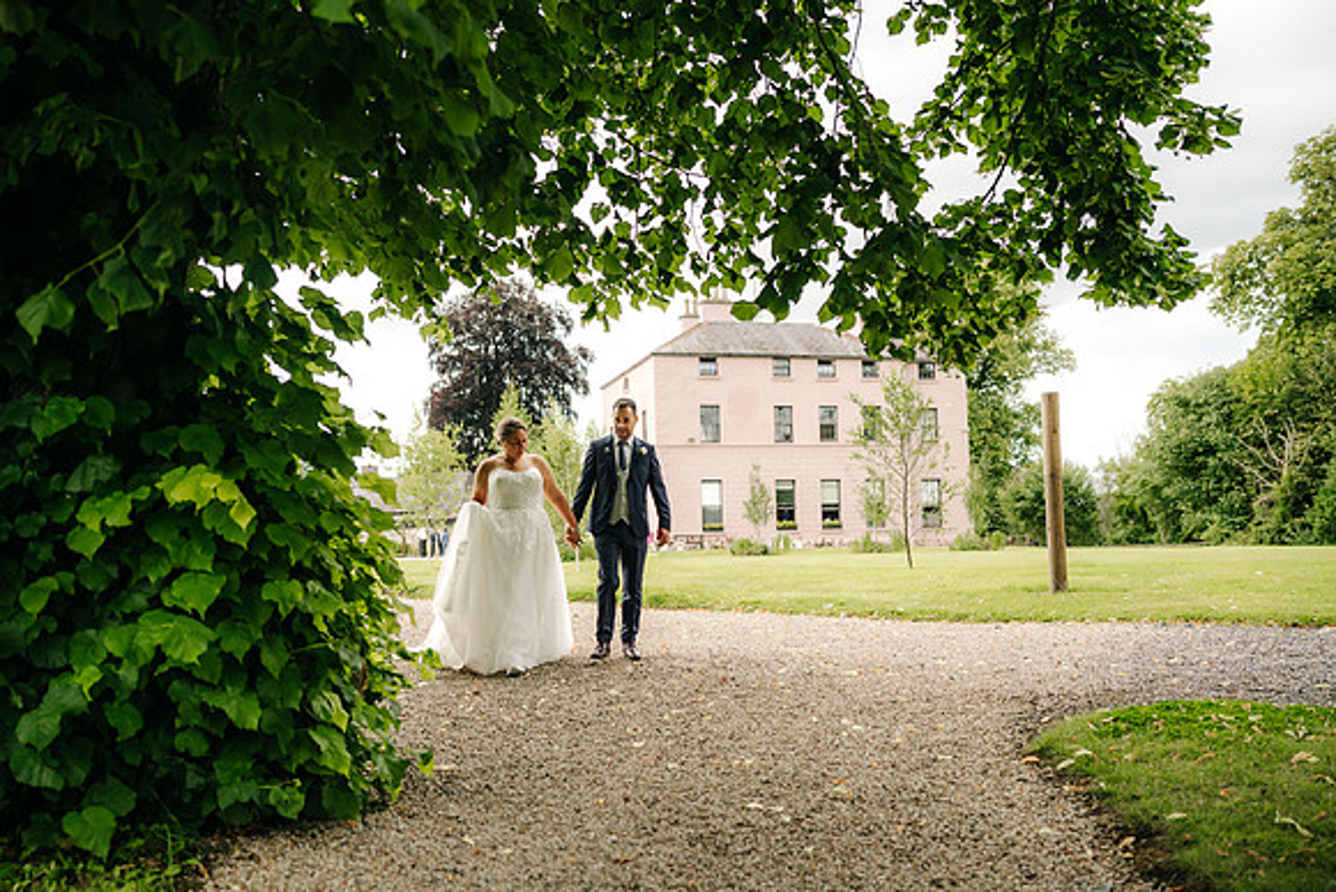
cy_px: 446
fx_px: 1299
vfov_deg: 37.9
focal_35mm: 35
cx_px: 668
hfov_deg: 54.4
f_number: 2.2
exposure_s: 1/1250
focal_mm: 35
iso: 100
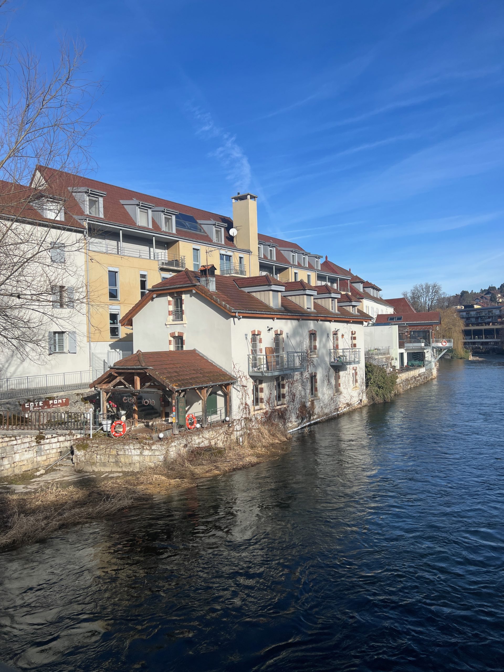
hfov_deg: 53.1
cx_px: 252
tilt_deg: +1.1
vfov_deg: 67.3
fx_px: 505
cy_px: 336
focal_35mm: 26
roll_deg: +2.2
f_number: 1.5
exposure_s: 1/3968
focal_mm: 5.7
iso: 50
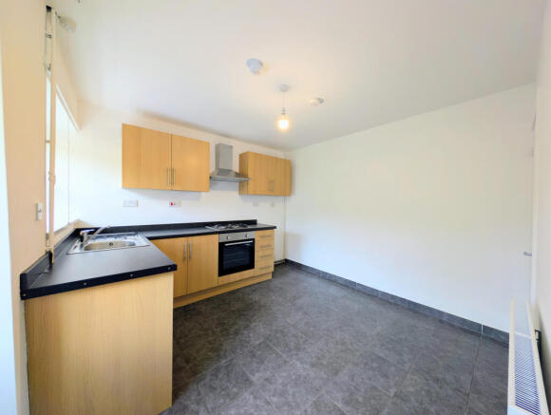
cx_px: 276
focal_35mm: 12
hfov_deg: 110.4
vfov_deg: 94.7
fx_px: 191
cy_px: 208
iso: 38
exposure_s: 1/65.2
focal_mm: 2.23
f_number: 1.95
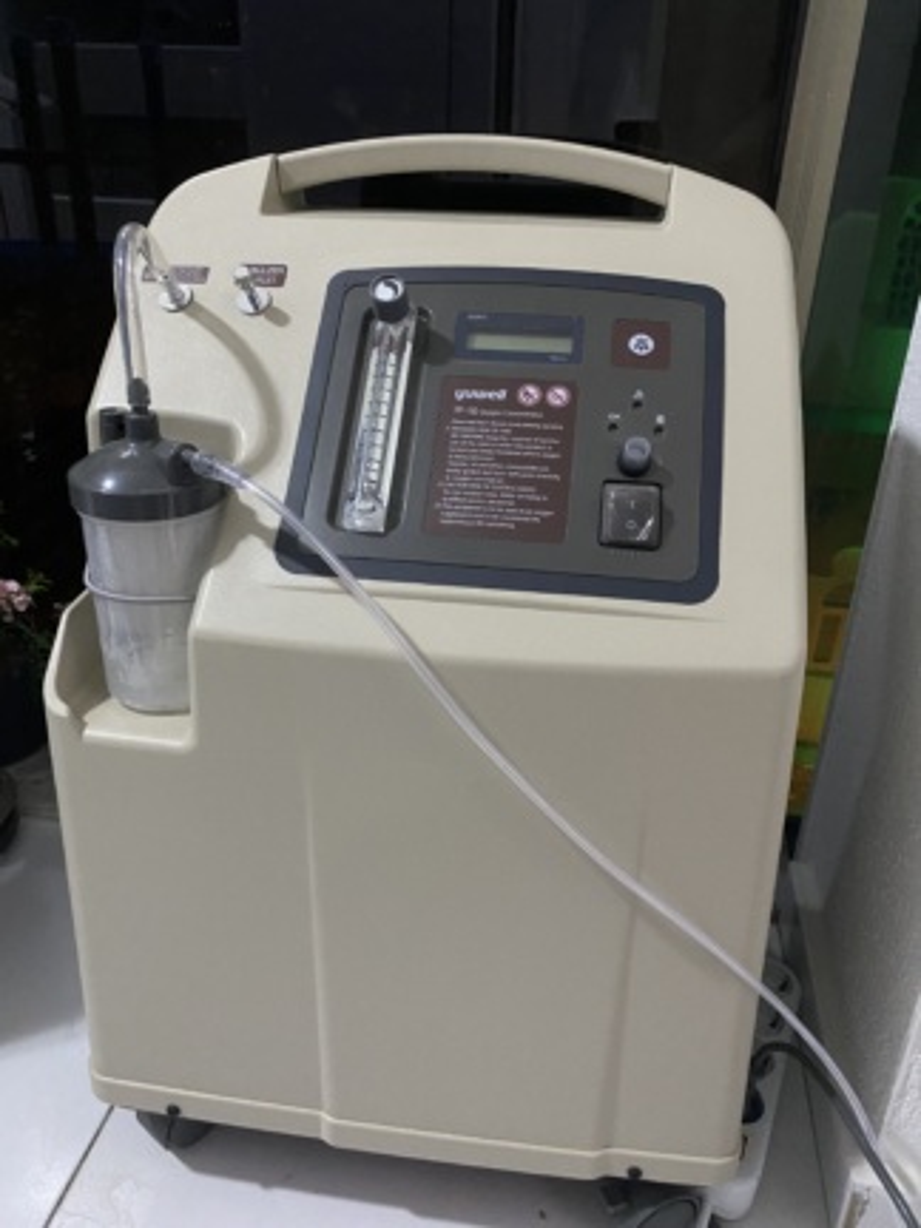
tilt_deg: -26.1
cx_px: 460
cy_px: 614
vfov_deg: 67.3
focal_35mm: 26
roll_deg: -1.0
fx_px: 922
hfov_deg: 53.1
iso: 400
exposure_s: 1/33
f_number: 1.8
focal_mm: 4.25
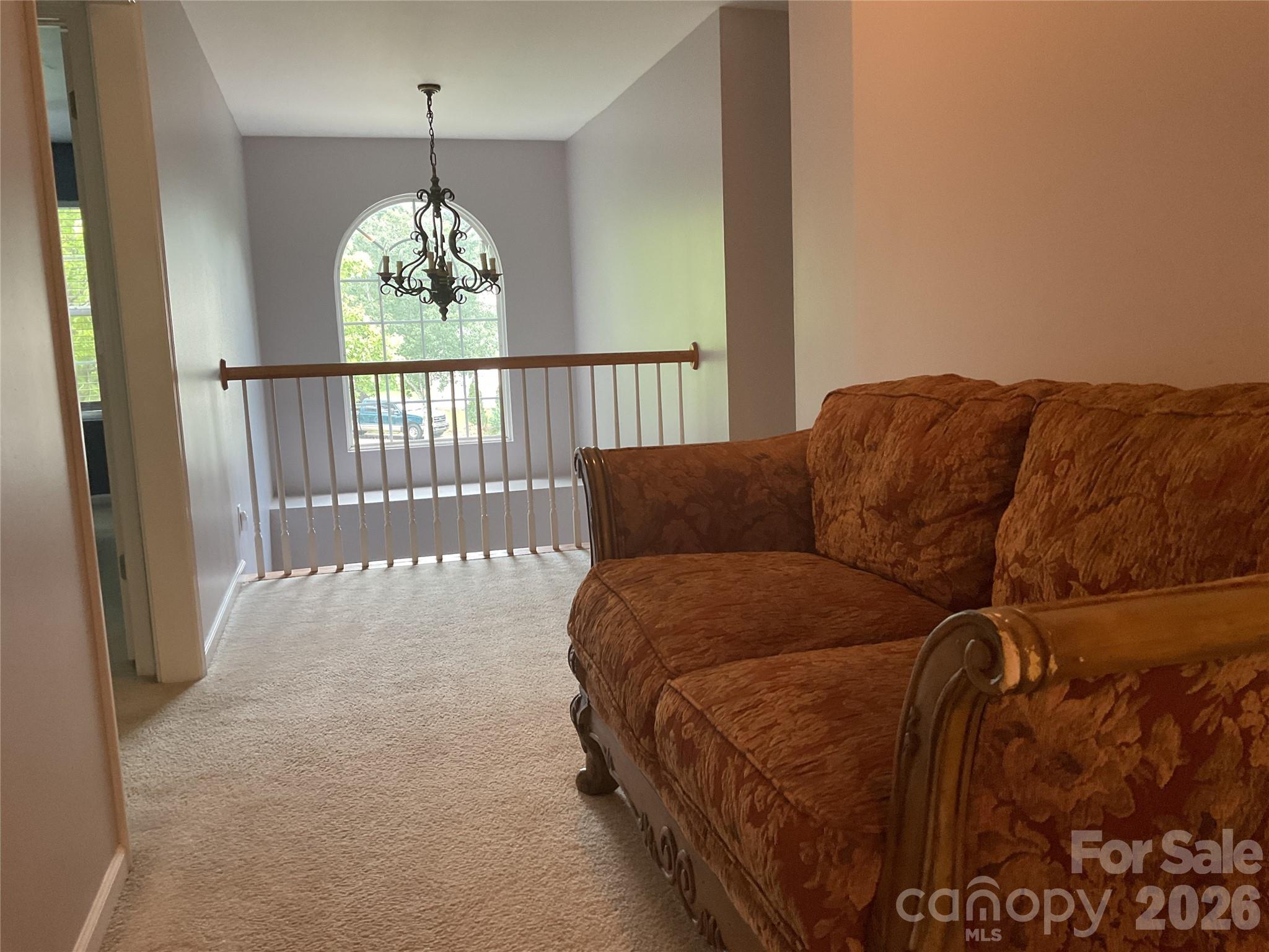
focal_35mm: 29
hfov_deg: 61.7
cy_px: 476
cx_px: 634
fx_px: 1063
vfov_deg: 48.2
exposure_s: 1/60
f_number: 1.8
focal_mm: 3
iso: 100
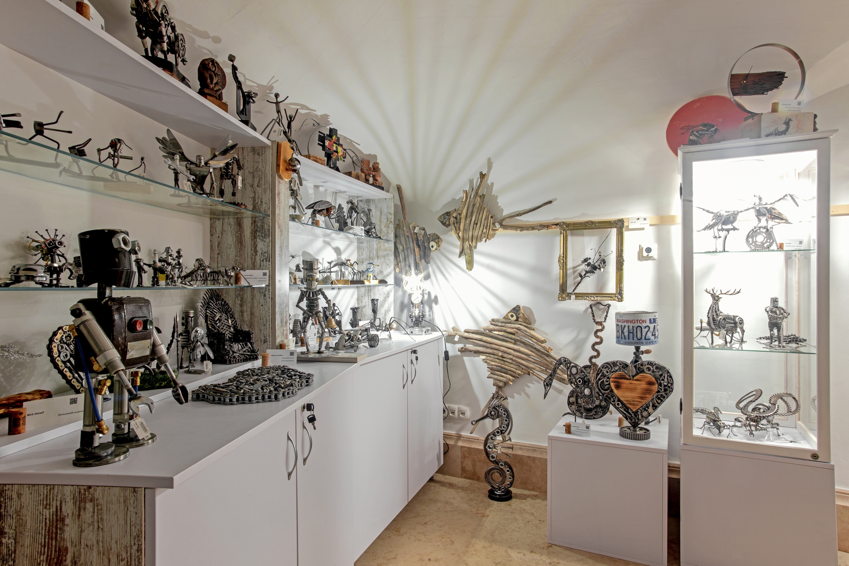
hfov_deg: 84.0
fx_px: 472
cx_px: 424
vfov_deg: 61.9
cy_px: 283
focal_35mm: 20
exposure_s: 8
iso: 50
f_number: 20
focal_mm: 20
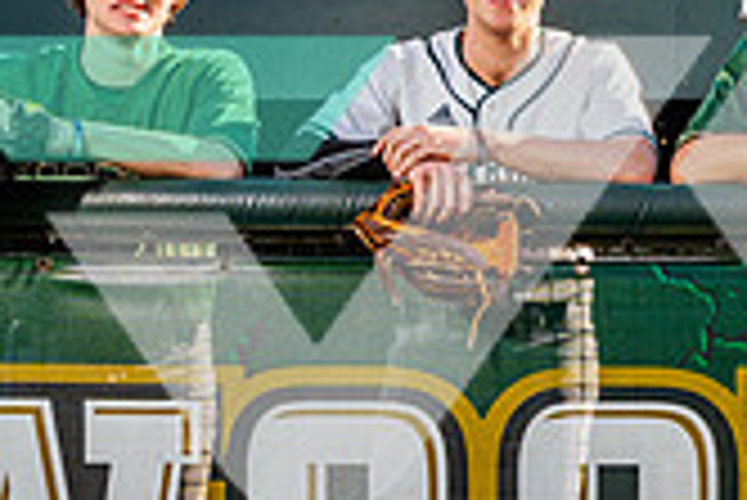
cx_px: 1016
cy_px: 358
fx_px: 2305
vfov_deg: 12.3
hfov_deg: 17.1
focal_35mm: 111
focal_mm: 29
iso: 100
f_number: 10
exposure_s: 1/125
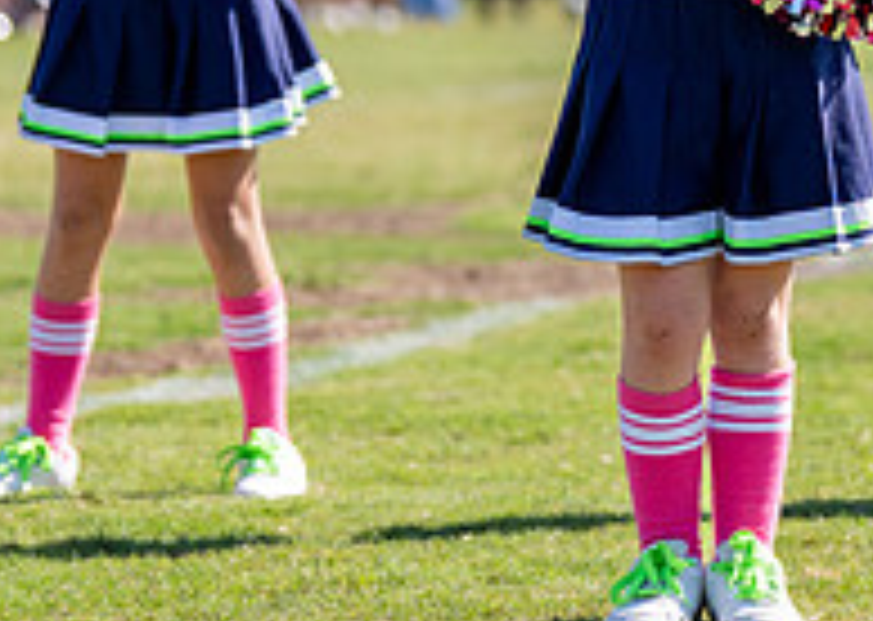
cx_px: 707
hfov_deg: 6.2
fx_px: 7997
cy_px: -38
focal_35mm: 323
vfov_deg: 4.4
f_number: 2.8
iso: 200
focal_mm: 95
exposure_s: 1/2000
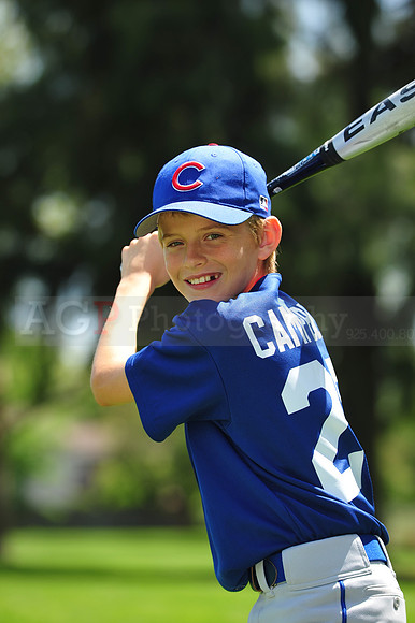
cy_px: 312
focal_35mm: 200
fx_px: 3462
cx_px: 208
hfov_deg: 6.9
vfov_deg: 10.3
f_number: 5.6
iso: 200
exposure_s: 1/400
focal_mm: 200
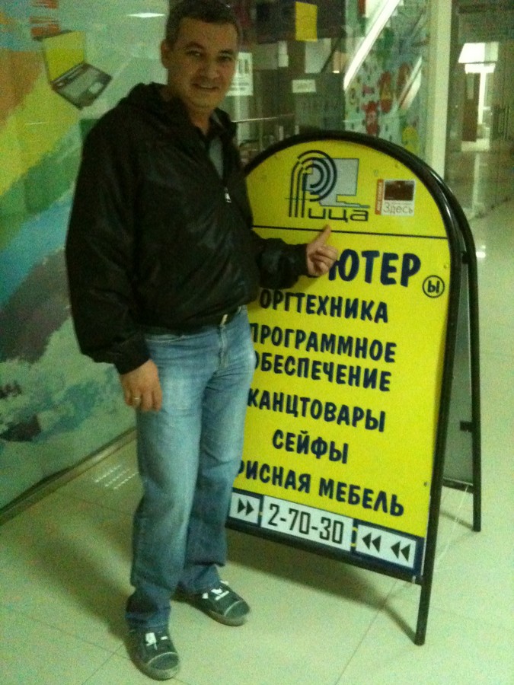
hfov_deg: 40.7
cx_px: 257
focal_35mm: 35
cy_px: 342
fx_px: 693
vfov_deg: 52.6
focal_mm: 3.85
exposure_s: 1/10
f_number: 2.8
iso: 1000
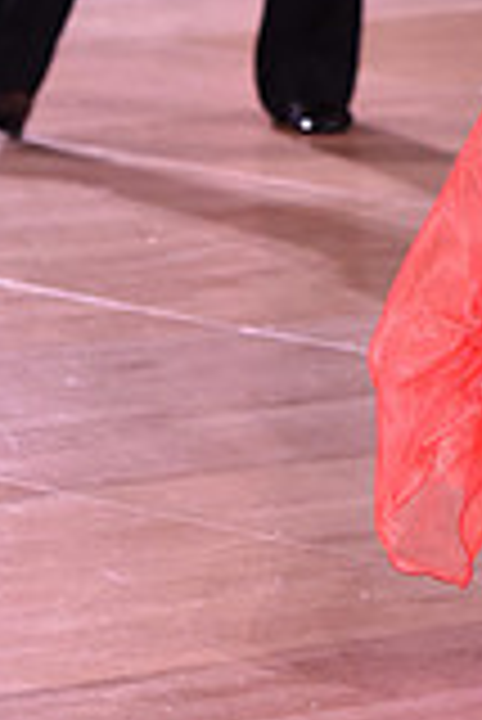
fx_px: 8116
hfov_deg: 3.4
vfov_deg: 5.1
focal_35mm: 405
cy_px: -288
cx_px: 570
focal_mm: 112
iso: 1600
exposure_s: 1/250
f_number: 4.5
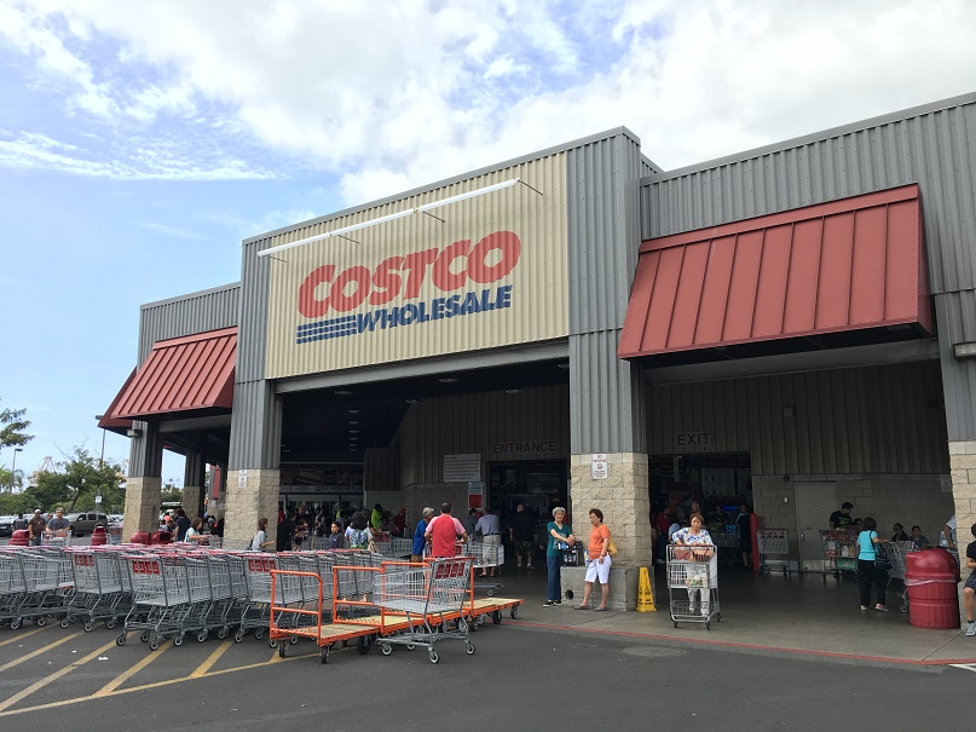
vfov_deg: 48.2
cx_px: 488
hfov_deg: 61.7
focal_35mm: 29
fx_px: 818
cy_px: 366
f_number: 2.2
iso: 25
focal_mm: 4.15
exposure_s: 1/625
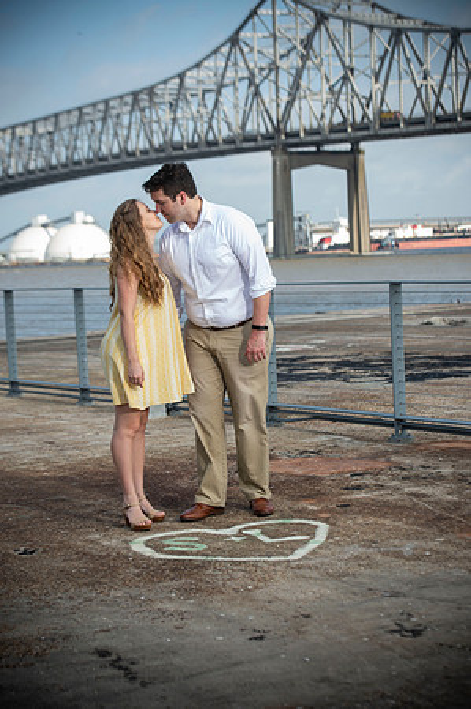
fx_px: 1475
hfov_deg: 18.1
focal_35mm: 75
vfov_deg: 27.0
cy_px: 354
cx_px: 236
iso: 50
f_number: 5.6
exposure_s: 1/200
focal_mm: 75
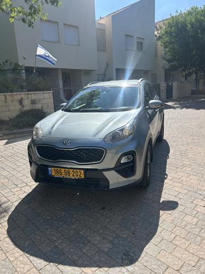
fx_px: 205
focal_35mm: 26
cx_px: 102
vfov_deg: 67.3
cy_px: 137
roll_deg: +4.1
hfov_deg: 53.1
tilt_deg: -12.3
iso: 50
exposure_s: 1/3077
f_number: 1.5
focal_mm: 5.7
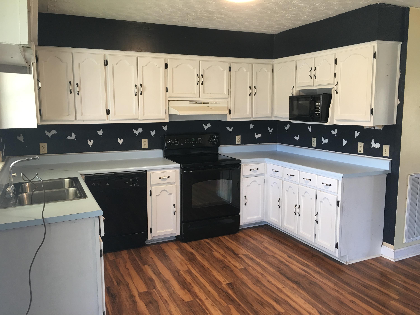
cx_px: 210
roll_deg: +0.0
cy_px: 158
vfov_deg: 48.2
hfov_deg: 61.7
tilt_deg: -8.4
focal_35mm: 29
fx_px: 352
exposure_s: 1/15
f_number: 2.2
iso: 32
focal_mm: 4.15
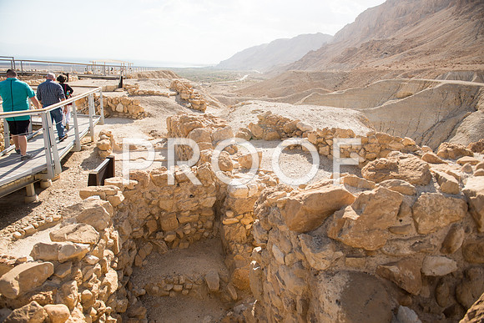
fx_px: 323
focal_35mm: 24
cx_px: 242
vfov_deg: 53.2
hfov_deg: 73.7
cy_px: 162
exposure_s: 1/2500
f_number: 2.8
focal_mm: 24
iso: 200
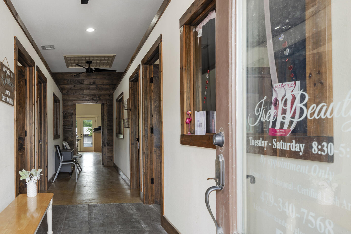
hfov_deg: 61.8
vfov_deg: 46.3
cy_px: 133
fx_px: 273
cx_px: 87
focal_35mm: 28
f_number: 8
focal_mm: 16
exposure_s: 1/6
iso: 200
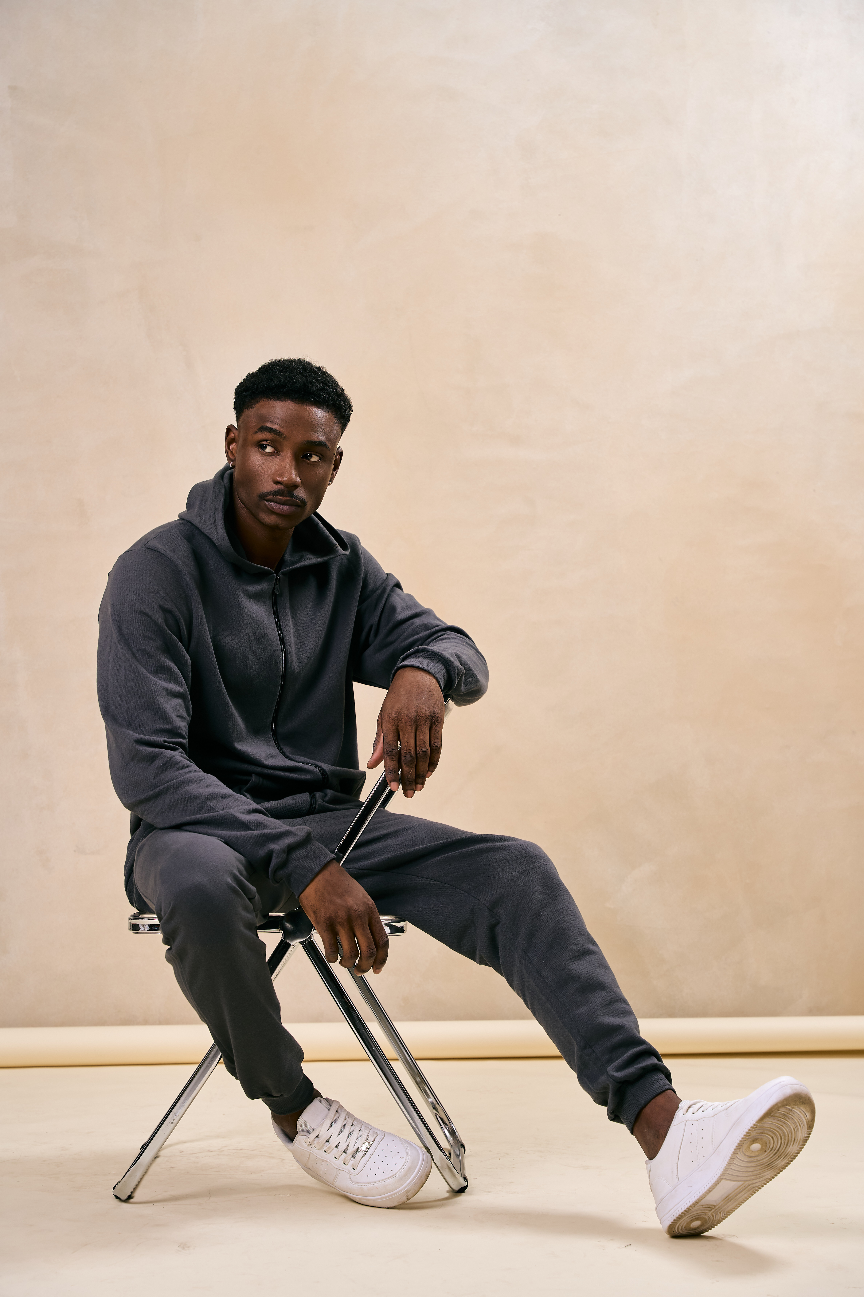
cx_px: 432
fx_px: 2189
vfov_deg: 33.0
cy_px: 648
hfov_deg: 22.3
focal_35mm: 61
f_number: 5.6
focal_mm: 60.8
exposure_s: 1/125
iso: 500
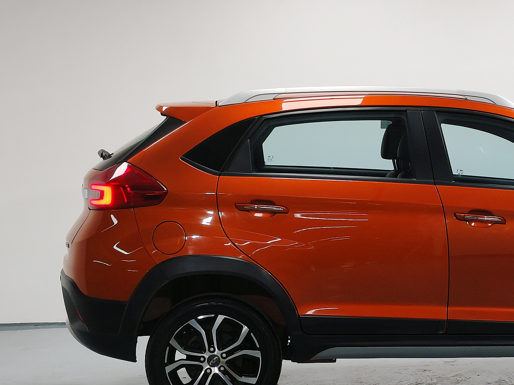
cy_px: 258
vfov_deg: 15.4
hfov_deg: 20.1
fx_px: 1425
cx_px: 456
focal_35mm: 96
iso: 191
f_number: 1.88
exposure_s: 1/100
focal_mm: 4.84
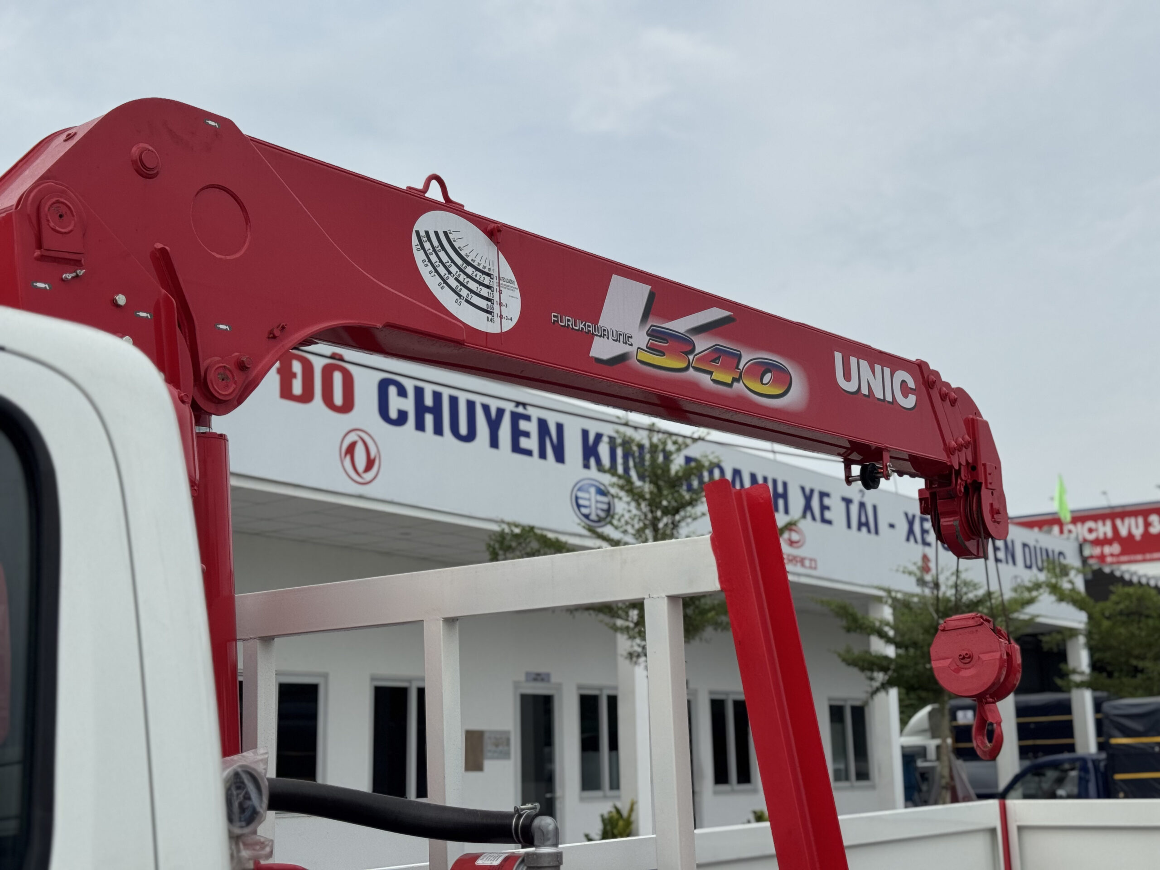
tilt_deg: +10.4
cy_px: 435
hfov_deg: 39.7
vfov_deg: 30.3
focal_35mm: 48
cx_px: 580
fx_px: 1609
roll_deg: +1.1
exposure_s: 1/6410
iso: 64
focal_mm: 6.76
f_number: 1.78
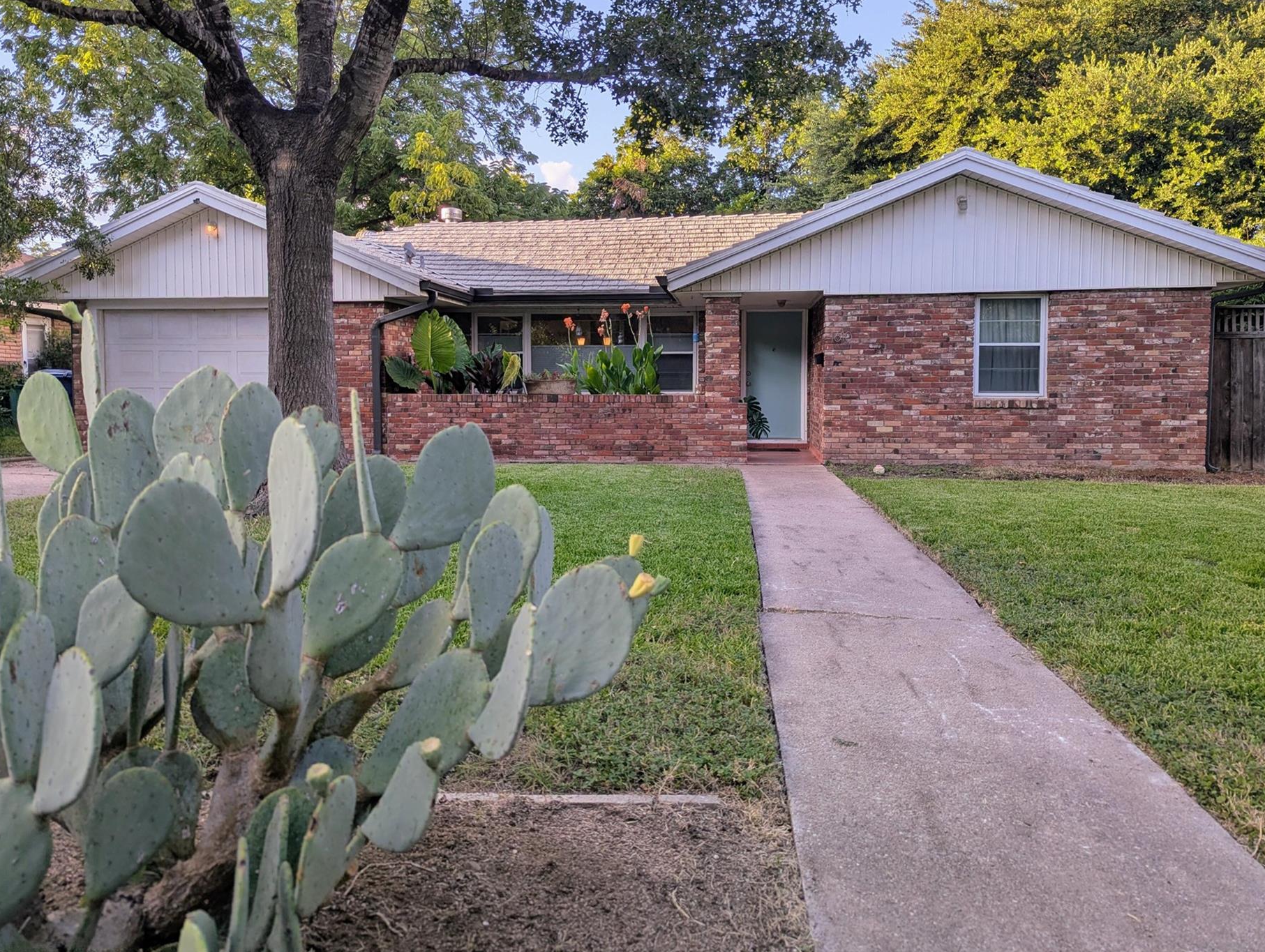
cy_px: 423
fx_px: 988
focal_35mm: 27
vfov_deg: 51.4
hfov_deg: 65.3
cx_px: 631
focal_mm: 6.81
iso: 46
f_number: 1.85
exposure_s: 1/472
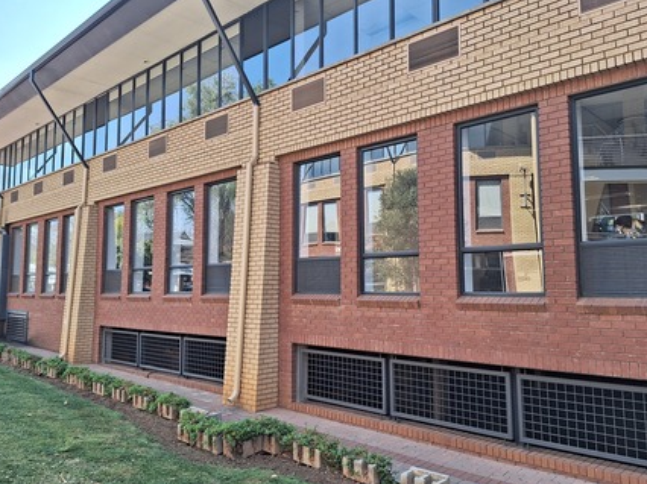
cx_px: 324
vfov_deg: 51.3
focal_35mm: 27
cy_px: 233
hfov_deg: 65.4
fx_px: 504
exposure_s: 1/372
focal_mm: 5.54
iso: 40
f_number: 1.8
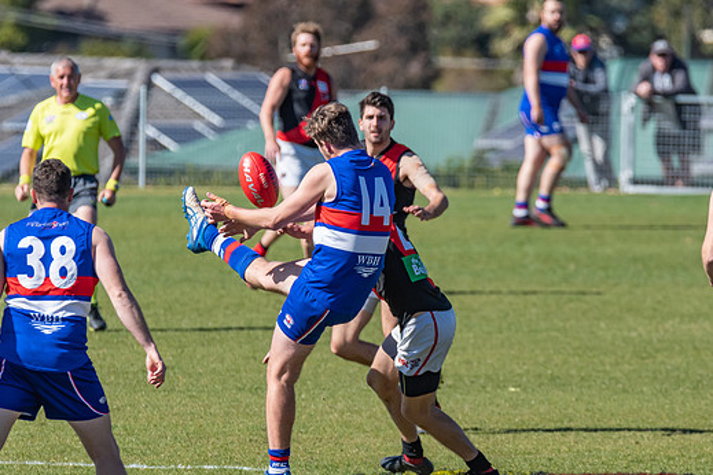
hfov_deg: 2.9
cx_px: 387
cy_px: 222
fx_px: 14001
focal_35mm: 707
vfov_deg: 1.9
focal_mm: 420
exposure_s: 1/2500
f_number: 8
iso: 800
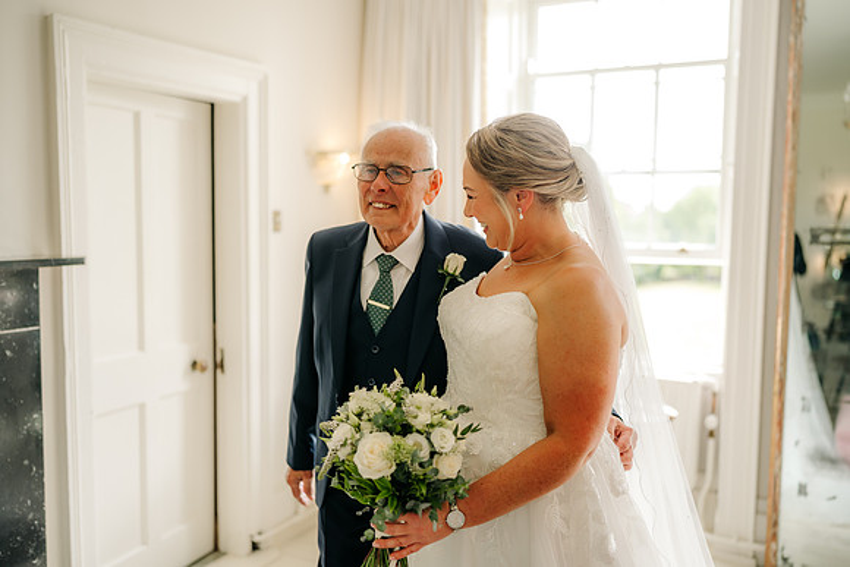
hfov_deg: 54.4
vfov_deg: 37.9
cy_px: 284
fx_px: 827
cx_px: 425
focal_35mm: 35
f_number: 1.6
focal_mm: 35
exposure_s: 1/200
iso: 100
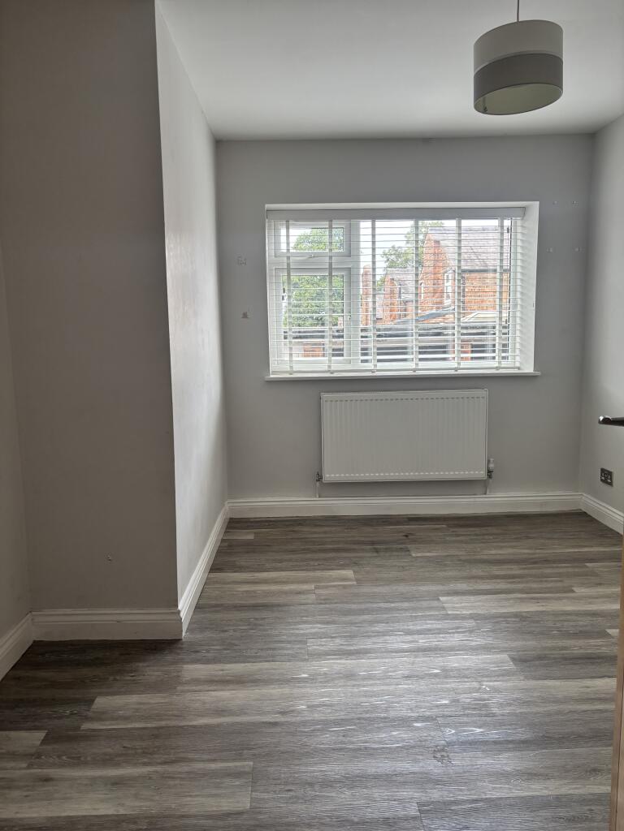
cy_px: 416
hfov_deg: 53.1
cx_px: 312
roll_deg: +0.5
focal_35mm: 26
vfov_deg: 67.3
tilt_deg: -7.5
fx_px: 625
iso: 50
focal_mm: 5.96
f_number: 1.6
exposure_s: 1/100
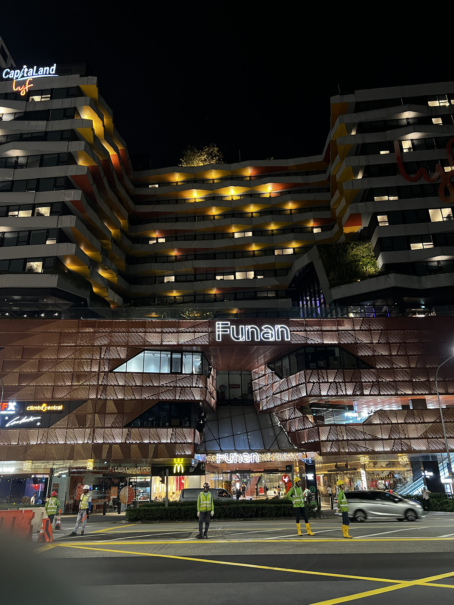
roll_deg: +0.2
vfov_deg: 67.3
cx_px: 227
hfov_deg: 53.1
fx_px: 455
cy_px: 302
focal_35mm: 26
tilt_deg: +23.3
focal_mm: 5.7
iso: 500
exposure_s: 1/33
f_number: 1.5
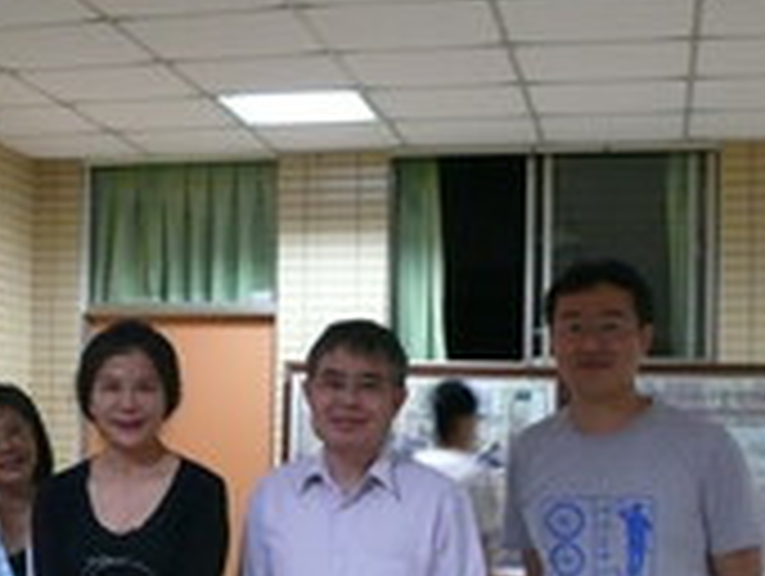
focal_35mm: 72
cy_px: 421
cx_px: 72
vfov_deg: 20.4
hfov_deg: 26.1
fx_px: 1593
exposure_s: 1/15
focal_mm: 7.4
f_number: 2.8
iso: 400
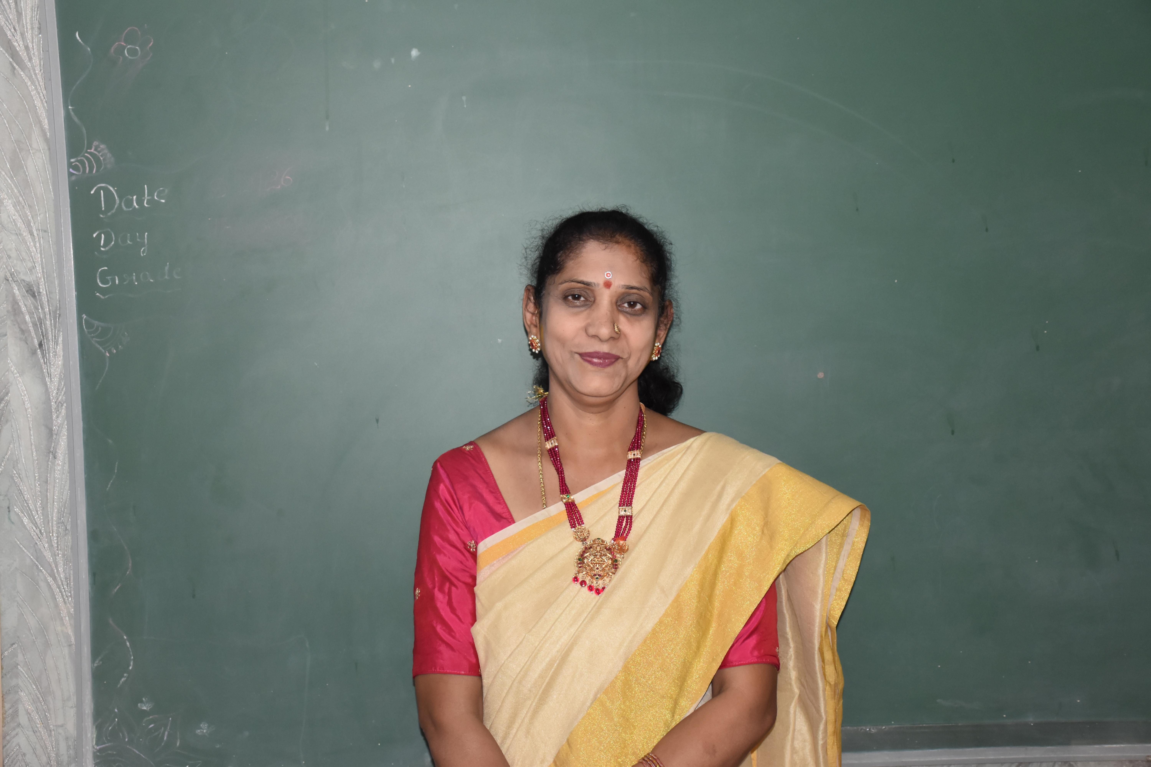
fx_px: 1630
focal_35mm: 51
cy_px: 384
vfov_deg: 26.5
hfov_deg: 38.9
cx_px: 576
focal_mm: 34
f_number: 4.2
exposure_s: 1/60
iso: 1100
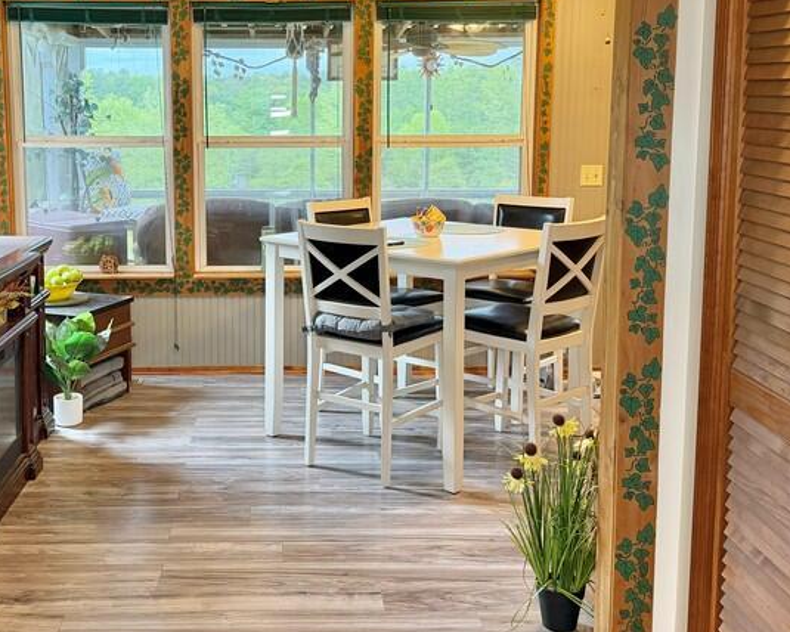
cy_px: 233
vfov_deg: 35.5
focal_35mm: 42
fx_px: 982
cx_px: 275
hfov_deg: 43.3
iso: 250
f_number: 1.78
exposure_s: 1/60
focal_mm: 6.76
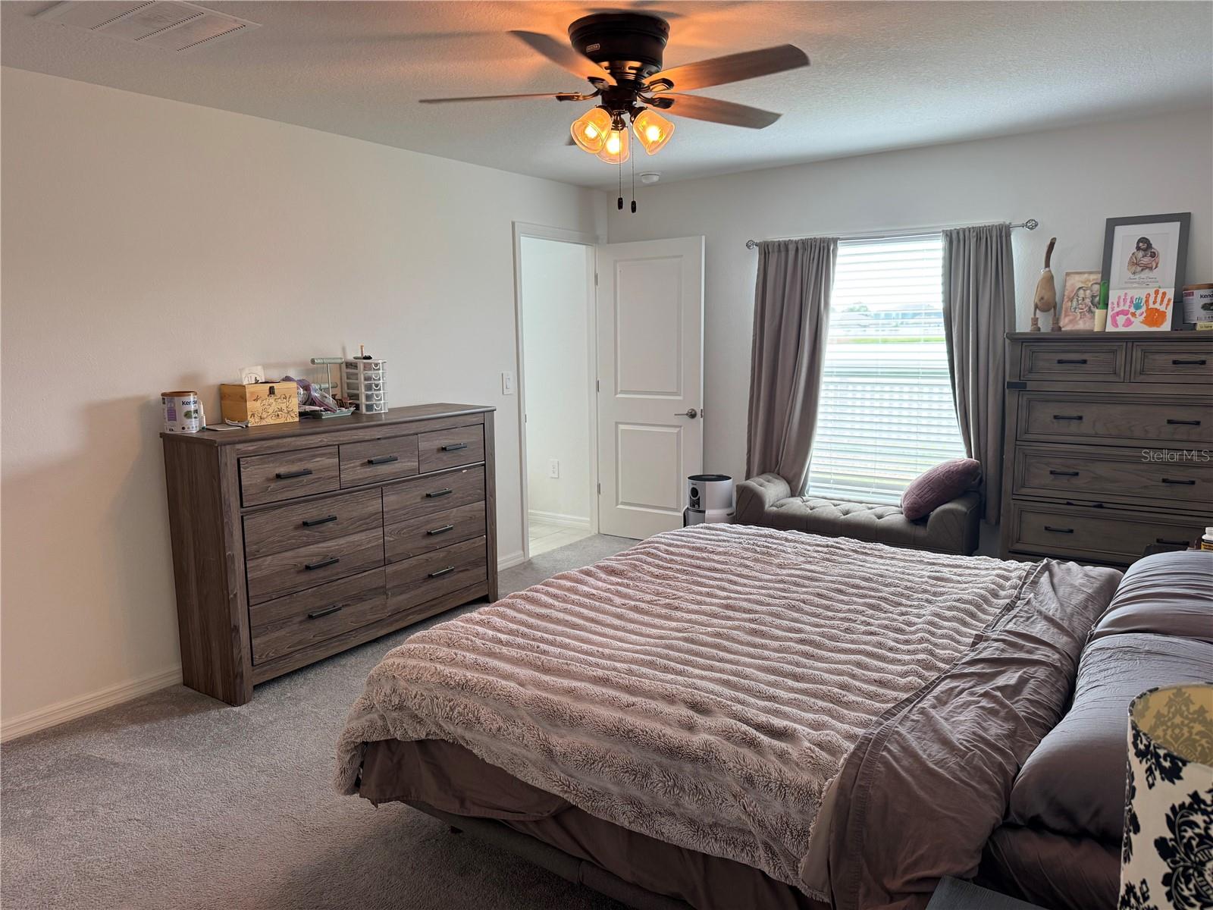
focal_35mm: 24
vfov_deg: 56.8
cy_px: 455
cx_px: 606
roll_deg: +0.7
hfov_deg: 71.6
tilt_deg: -8.2
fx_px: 841
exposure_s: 1/120
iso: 160
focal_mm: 6.76
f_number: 1.78
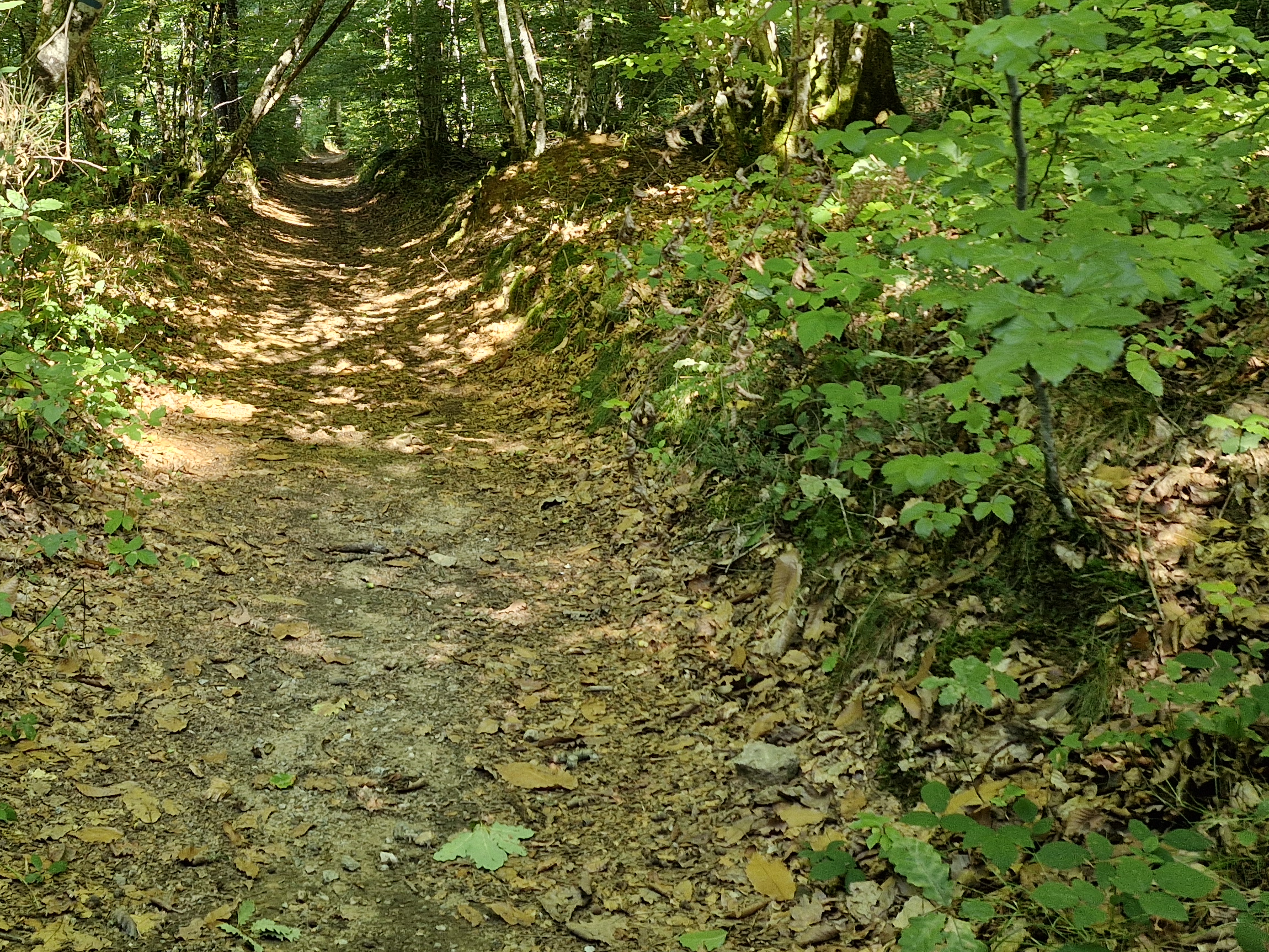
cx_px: 299
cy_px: 182
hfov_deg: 45.0
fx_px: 1466
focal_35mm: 40
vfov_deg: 34.8
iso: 160
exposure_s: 1/180
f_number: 1.8
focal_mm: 5.54
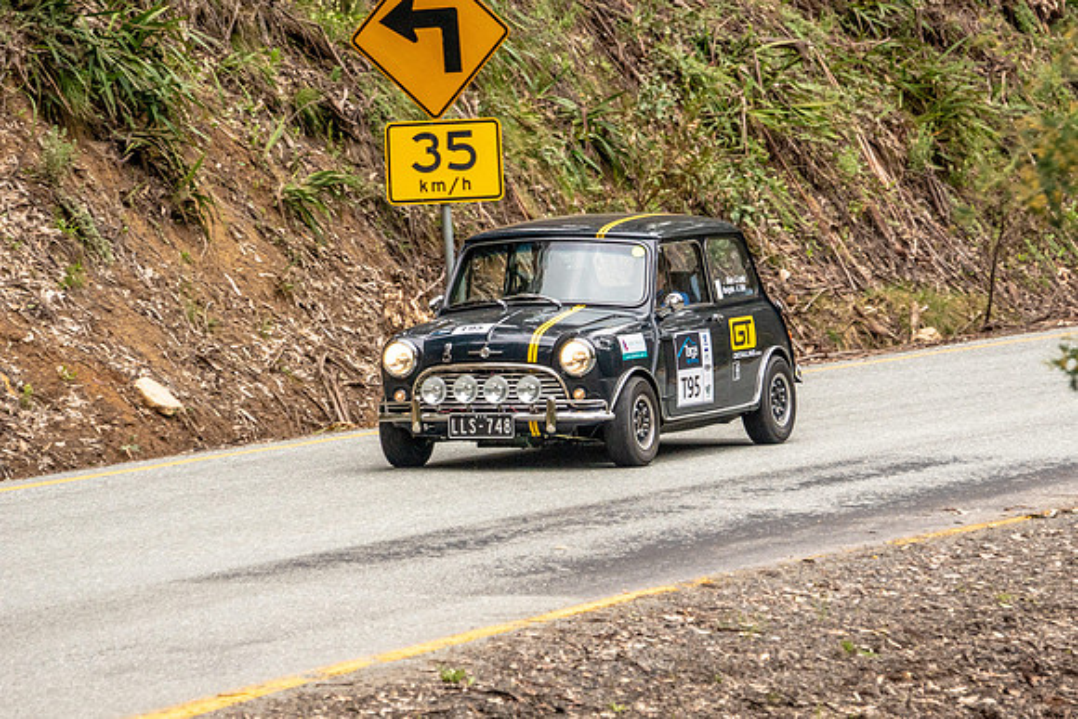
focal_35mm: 534
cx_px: 539
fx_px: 16005
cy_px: 360
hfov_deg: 3.9
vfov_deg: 2.6
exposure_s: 1/640
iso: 640
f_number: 5.6
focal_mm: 330
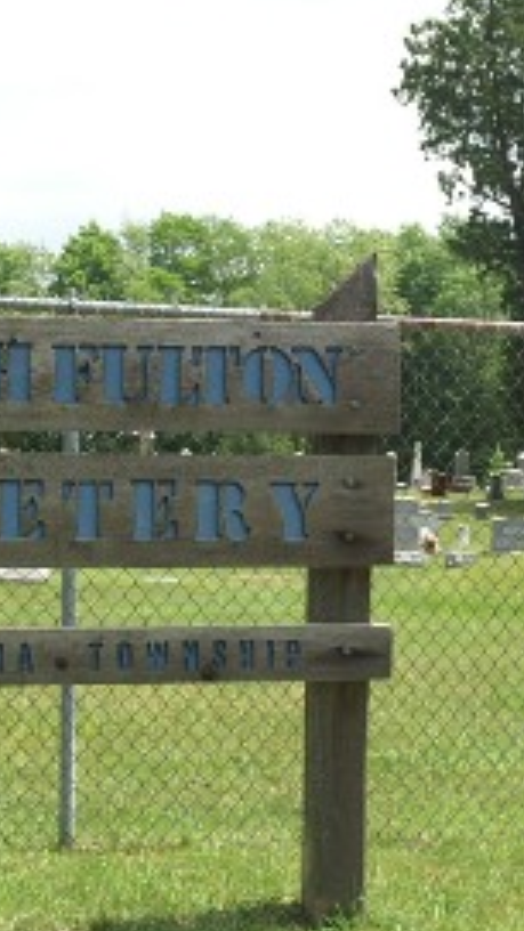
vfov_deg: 28.6
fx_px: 1828
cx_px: 329
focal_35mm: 74
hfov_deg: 16.3
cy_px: 428
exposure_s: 1/125
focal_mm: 20
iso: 100
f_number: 10
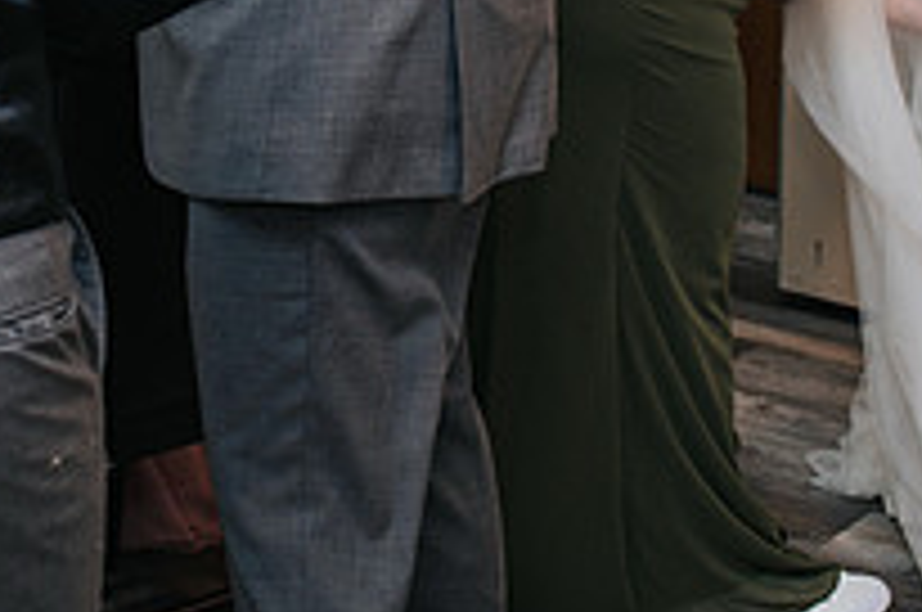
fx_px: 2532
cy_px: -234
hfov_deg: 20.3
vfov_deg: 13.2
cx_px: 126
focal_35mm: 99
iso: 800
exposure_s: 1/200
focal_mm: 35
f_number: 3.2
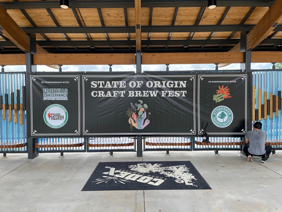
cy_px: 106
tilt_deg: -2.4
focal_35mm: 26
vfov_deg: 53.1
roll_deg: +0.7
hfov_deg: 67.3
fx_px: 212
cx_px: 141
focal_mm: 5.1
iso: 32
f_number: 1.6
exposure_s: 1/818
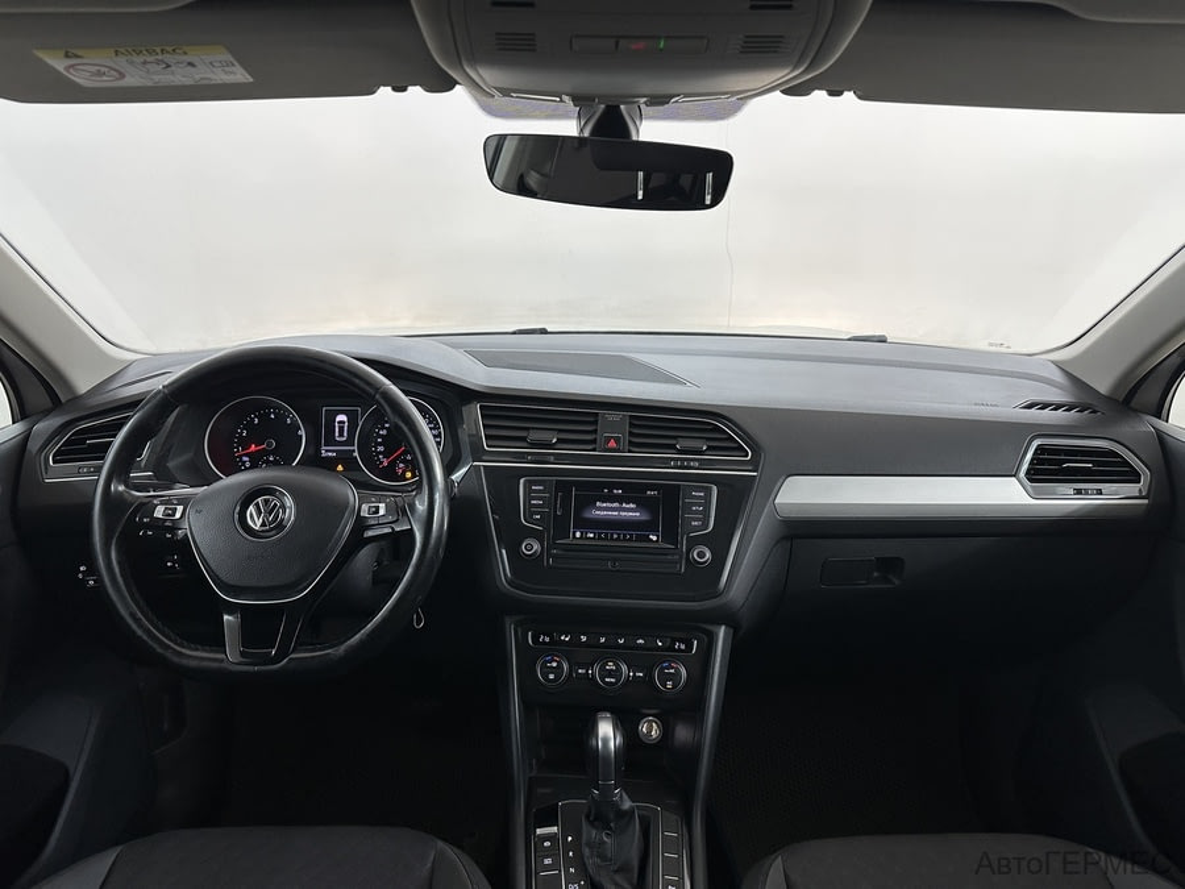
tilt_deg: -17.5
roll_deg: -0.5
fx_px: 822
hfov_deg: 71.6
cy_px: 444
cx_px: 592
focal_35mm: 24
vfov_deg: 56.8
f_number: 1.78
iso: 160
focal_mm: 6.86
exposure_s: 1/100
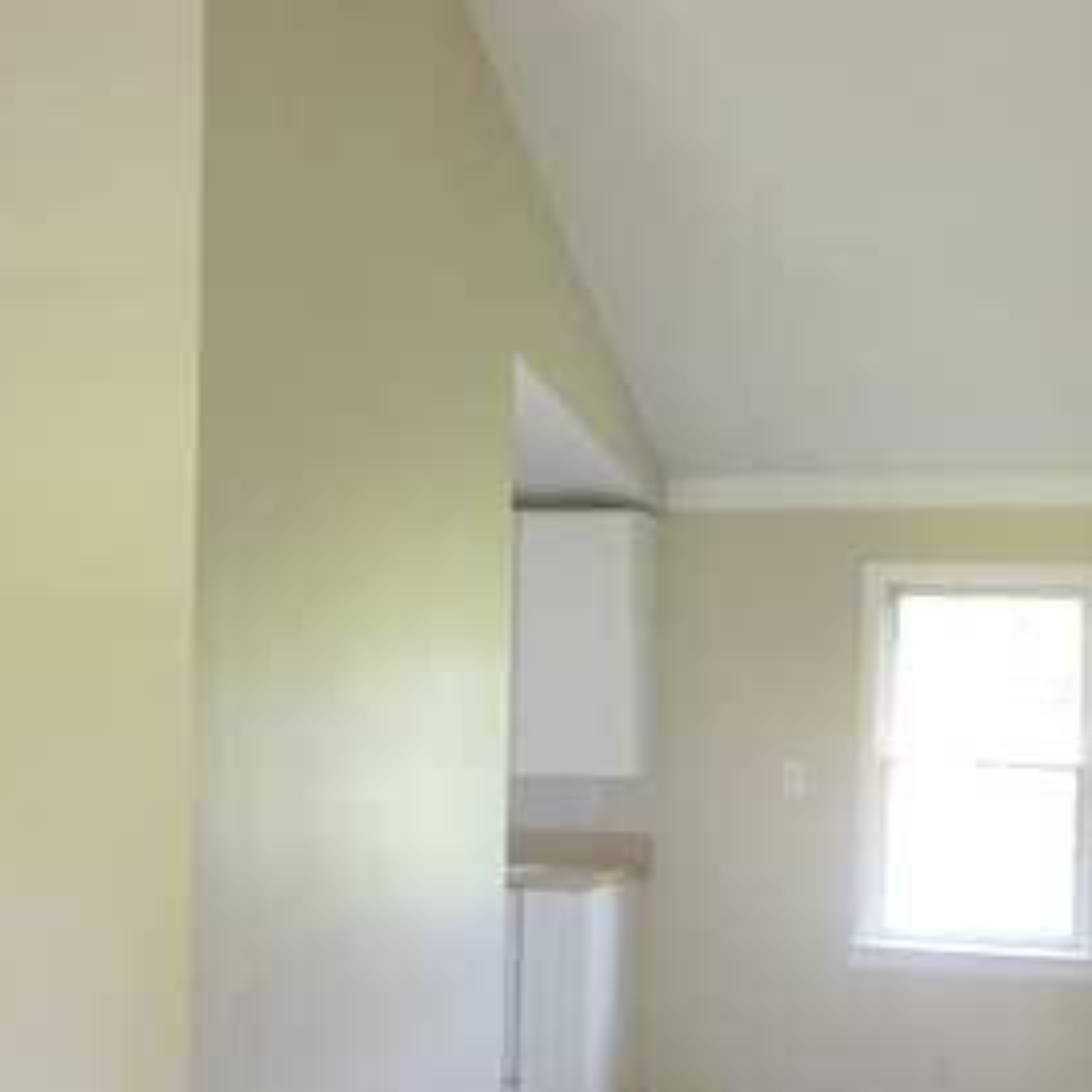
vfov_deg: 28.2
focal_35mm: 60
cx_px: 592
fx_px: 2141
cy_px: 800
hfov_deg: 28.6
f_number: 3.3
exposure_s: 1/100
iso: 400
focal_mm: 5.2
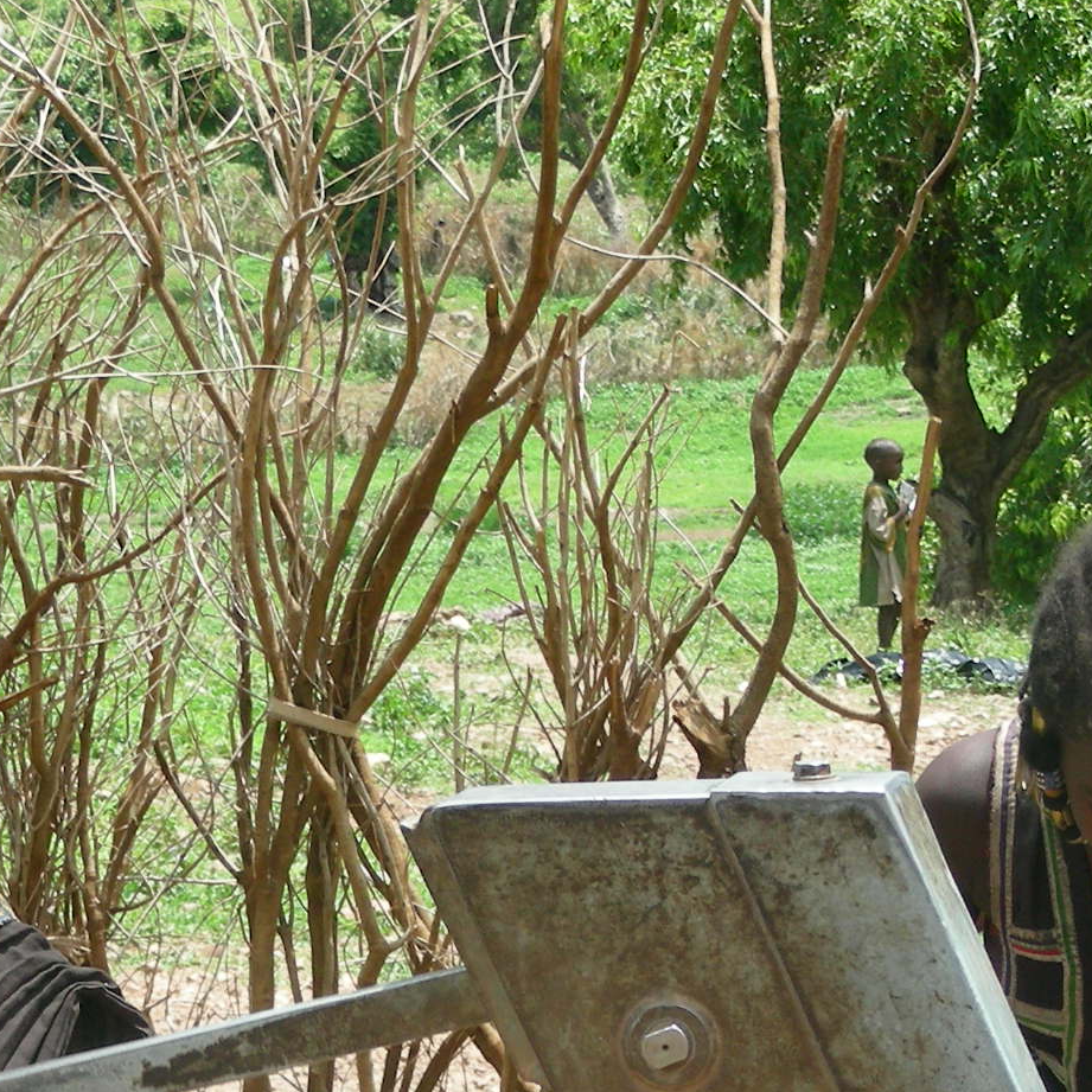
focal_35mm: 171
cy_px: 857
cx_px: 421
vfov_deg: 10.2
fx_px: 6103
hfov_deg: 10.2
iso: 50
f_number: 4
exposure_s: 1/274
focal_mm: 14.6
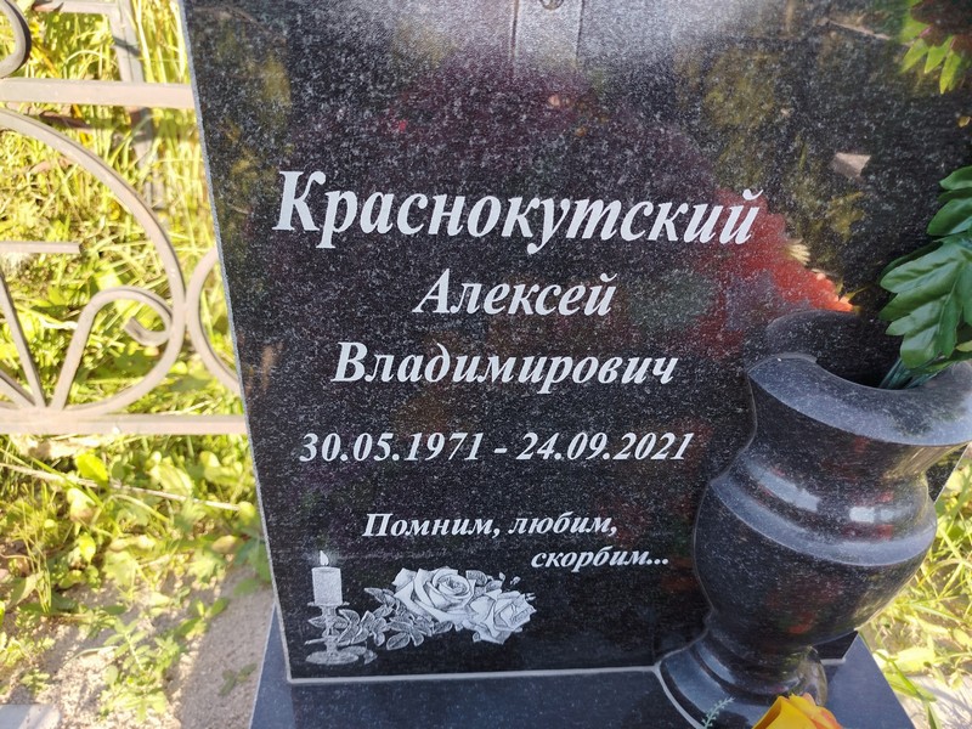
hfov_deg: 71.6
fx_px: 674
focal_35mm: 24
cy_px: 364
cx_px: 486
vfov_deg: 56.8
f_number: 1.7
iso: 50
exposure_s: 1/156
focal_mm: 5.31
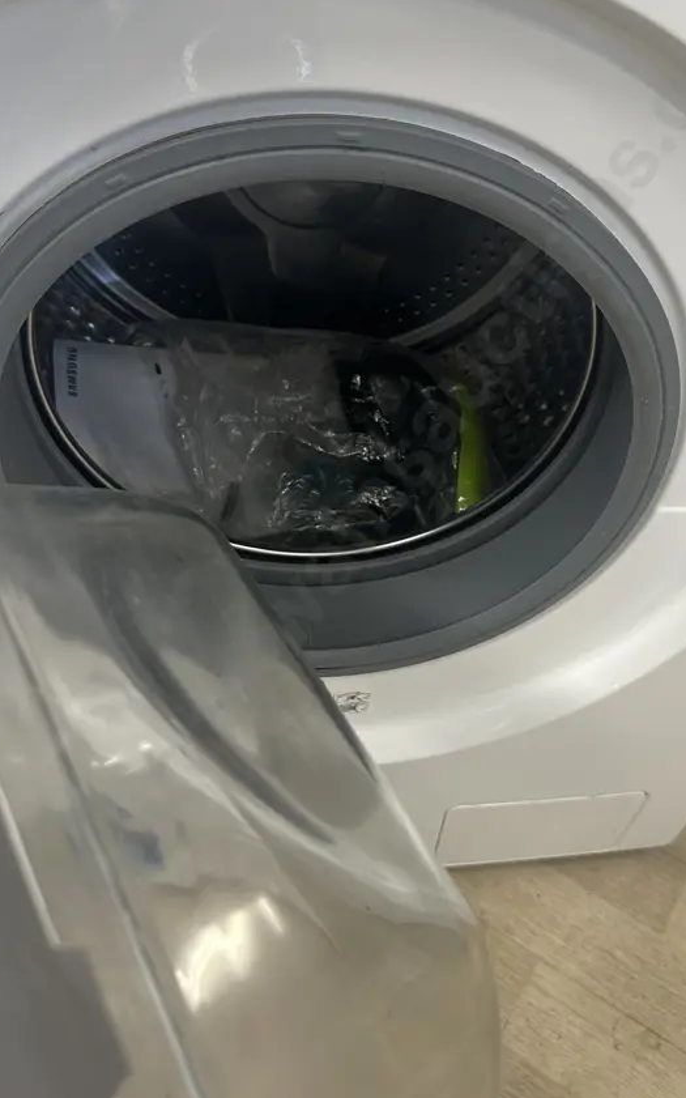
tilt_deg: -43.2
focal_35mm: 31
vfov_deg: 61.0
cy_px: 477
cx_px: 397
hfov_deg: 40.5
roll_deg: -6.1
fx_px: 927
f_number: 1.78
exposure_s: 1/100
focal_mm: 6.86
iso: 160
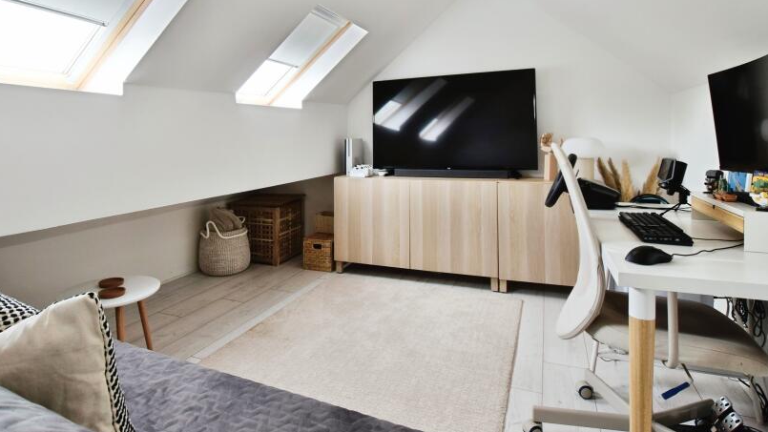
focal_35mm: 20
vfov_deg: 54.0
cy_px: 123
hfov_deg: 86.4
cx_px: 346
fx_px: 407
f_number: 8
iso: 640
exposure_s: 1/20
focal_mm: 10
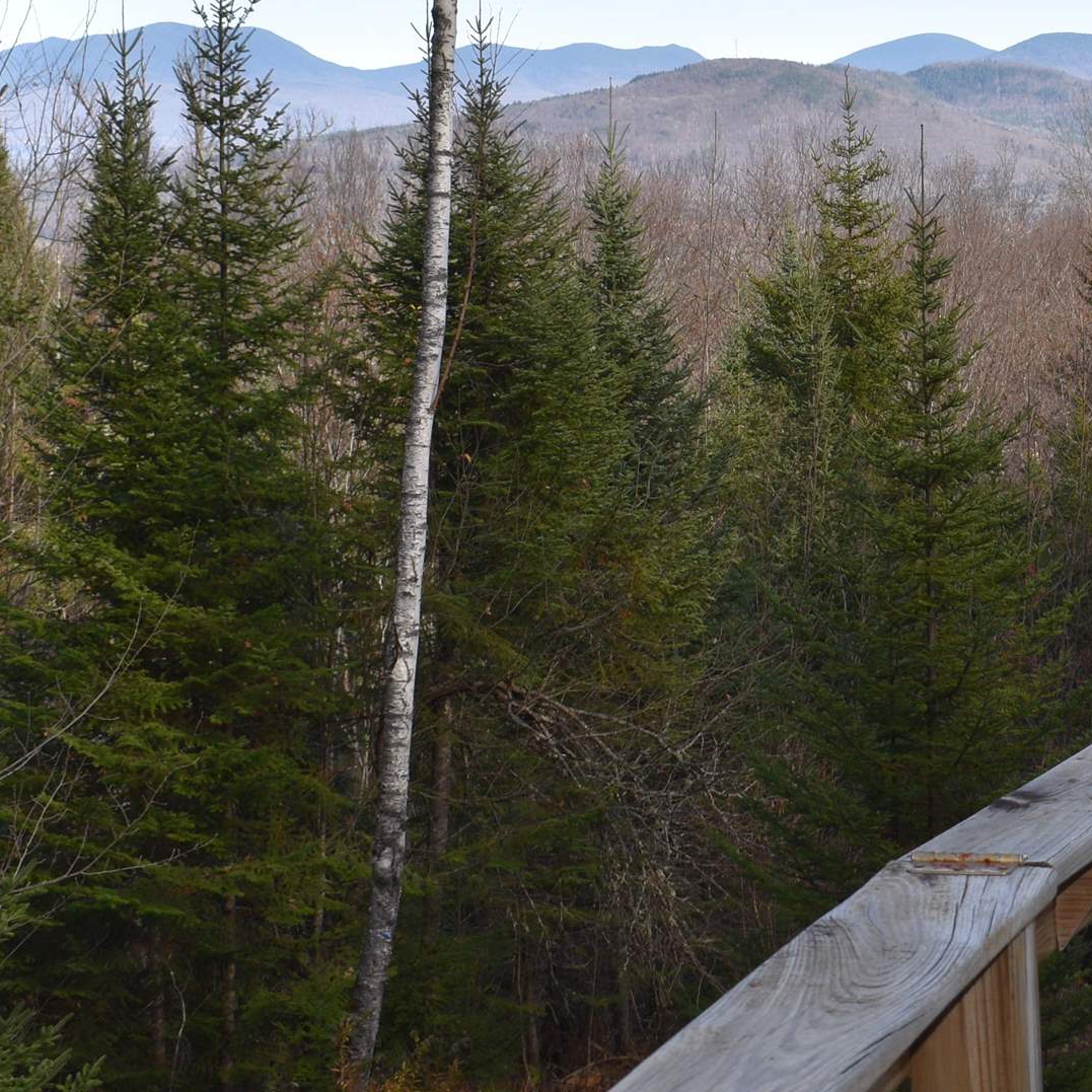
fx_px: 3505
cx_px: 796
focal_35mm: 98
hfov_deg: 17.6
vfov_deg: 17.6
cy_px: 262
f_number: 7.1
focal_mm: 27
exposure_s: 1/200
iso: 100
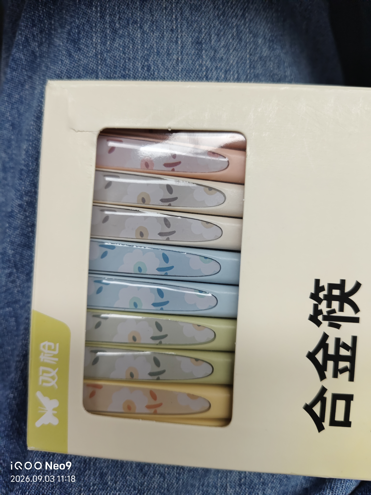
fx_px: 329
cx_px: 186
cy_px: 248
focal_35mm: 23
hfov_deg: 58.9
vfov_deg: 73.9
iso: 1068
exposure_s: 1/605
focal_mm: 5.56
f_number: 1.88
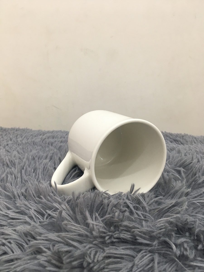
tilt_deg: -14.9
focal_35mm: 29
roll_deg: -1.1
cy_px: 136
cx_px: 102
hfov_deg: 48.2
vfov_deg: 61.7
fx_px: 228
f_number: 2.2
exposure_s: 1/33
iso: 80
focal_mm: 4.15
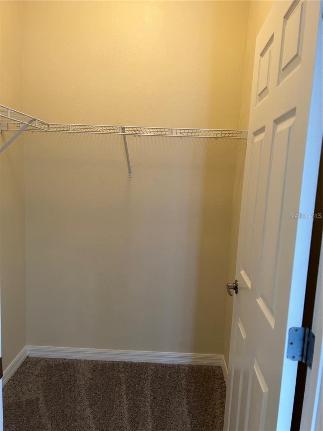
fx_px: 323
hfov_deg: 53.1
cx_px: 162
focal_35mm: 26
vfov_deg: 67.3
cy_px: 216
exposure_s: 1/60
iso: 160
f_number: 1.5
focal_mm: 5.7
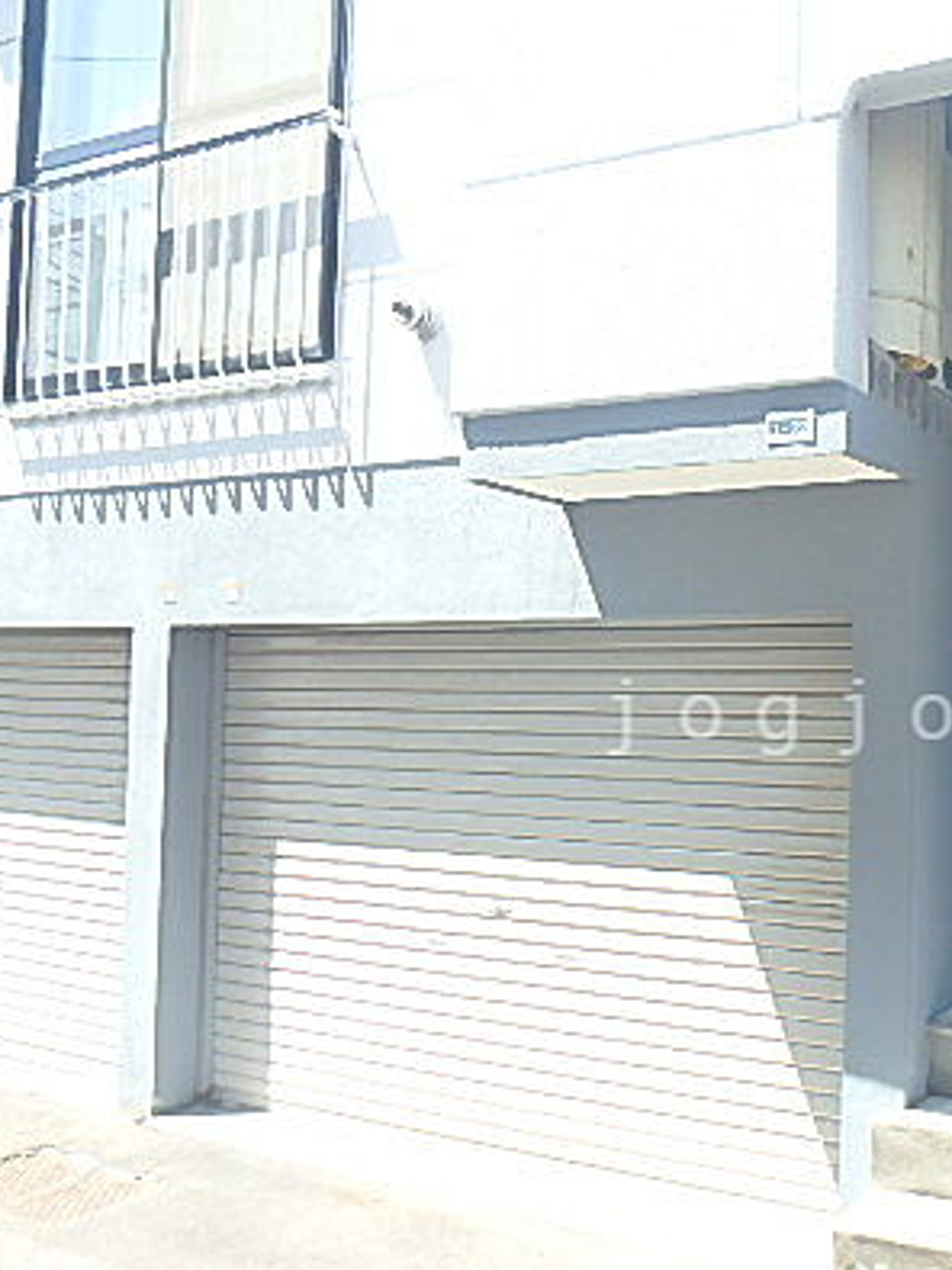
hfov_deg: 39.3
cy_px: 717
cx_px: 827
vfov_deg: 53.8
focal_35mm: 34
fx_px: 1247
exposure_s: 1/250
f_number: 3.5
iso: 160
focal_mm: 3.7
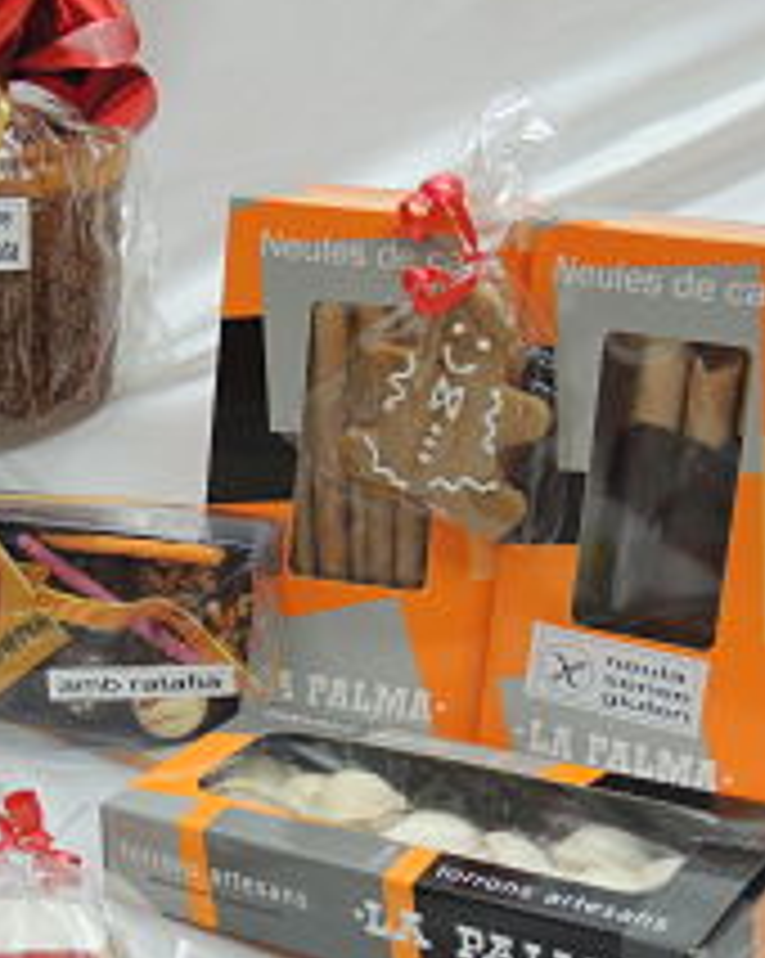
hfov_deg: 18.5
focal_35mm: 79
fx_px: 2239
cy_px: 571
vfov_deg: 24.1
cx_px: -126
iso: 400
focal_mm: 7.6
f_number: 3.4
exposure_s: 1/30
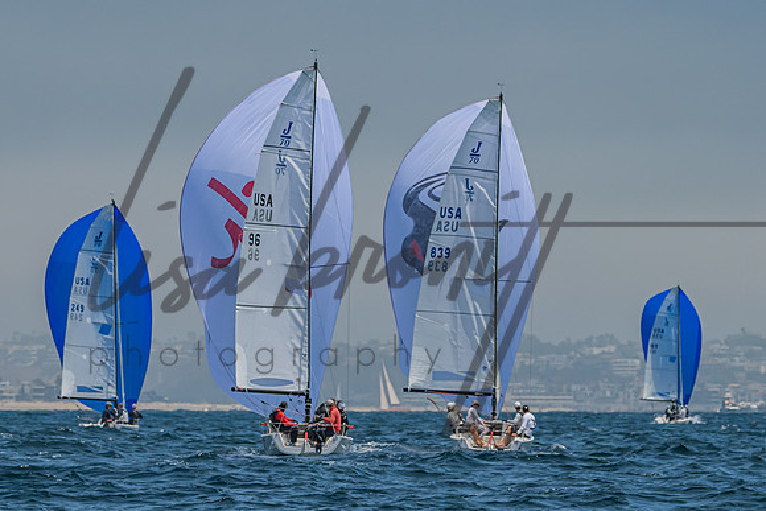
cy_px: 228
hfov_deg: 5.2
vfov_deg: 3.5
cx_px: 241
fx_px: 8434
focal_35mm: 396
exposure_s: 1/2500
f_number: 6.3
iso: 400
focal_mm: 220
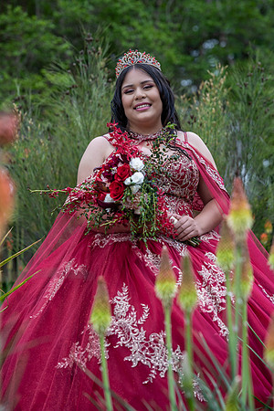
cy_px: 206
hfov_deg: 16.1
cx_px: 137
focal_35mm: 85
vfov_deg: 23.9
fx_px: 970
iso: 200
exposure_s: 1/160
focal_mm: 85
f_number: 3.5
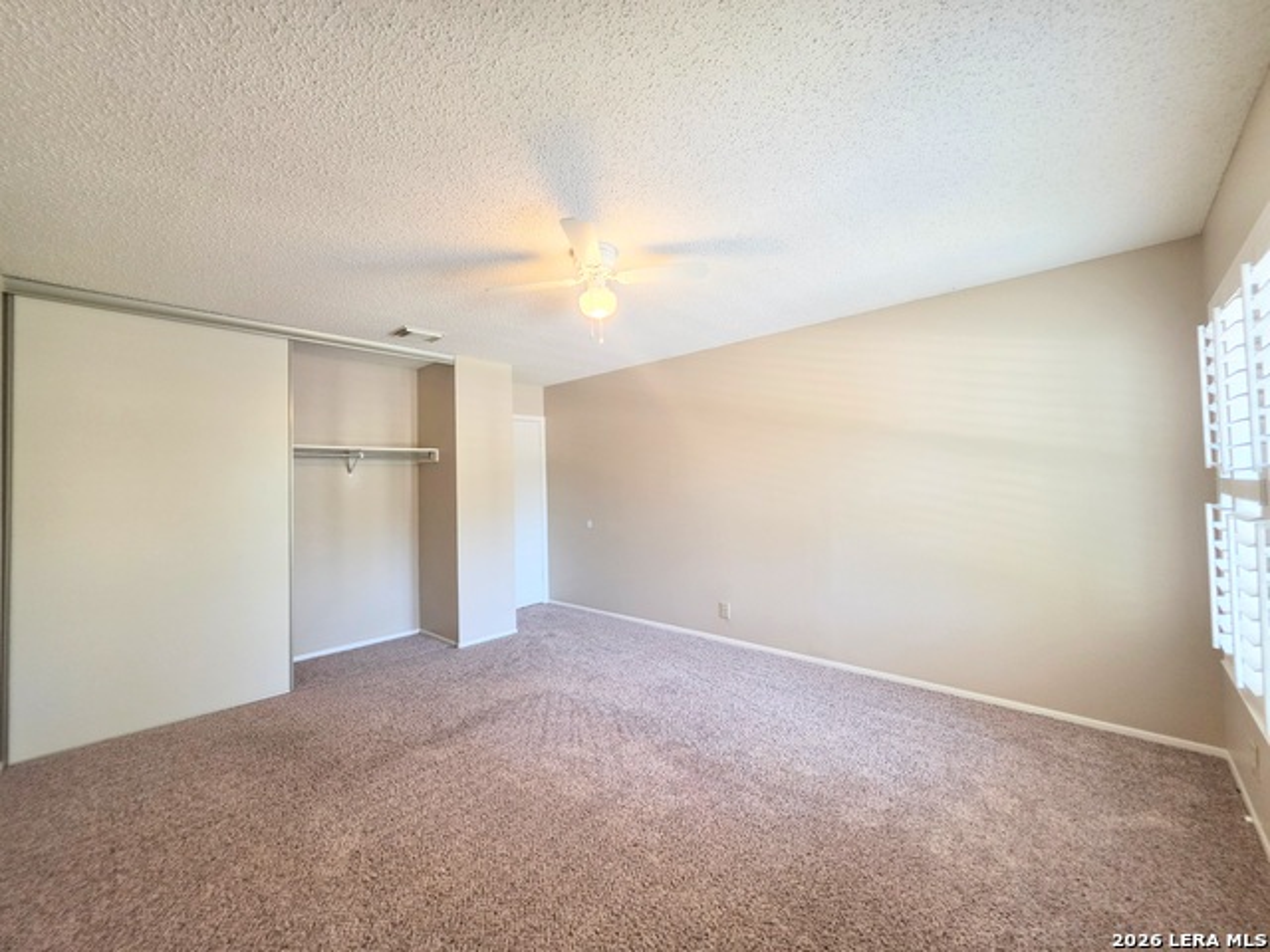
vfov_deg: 89.9
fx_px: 477
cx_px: 635
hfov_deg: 106.2
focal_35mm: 13
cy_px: 476
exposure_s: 1/60
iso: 160
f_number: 1.9
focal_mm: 2.2
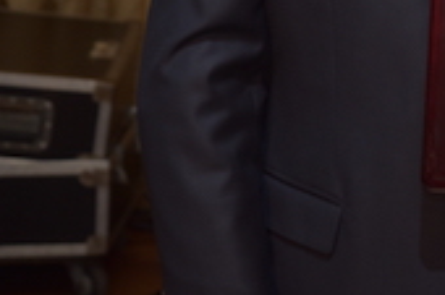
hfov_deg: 8.8
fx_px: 2840
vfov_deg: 5.9
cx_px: 644
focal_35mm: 230
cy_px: -210
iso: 400
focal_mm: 65
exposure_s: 1/60
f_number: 5.6
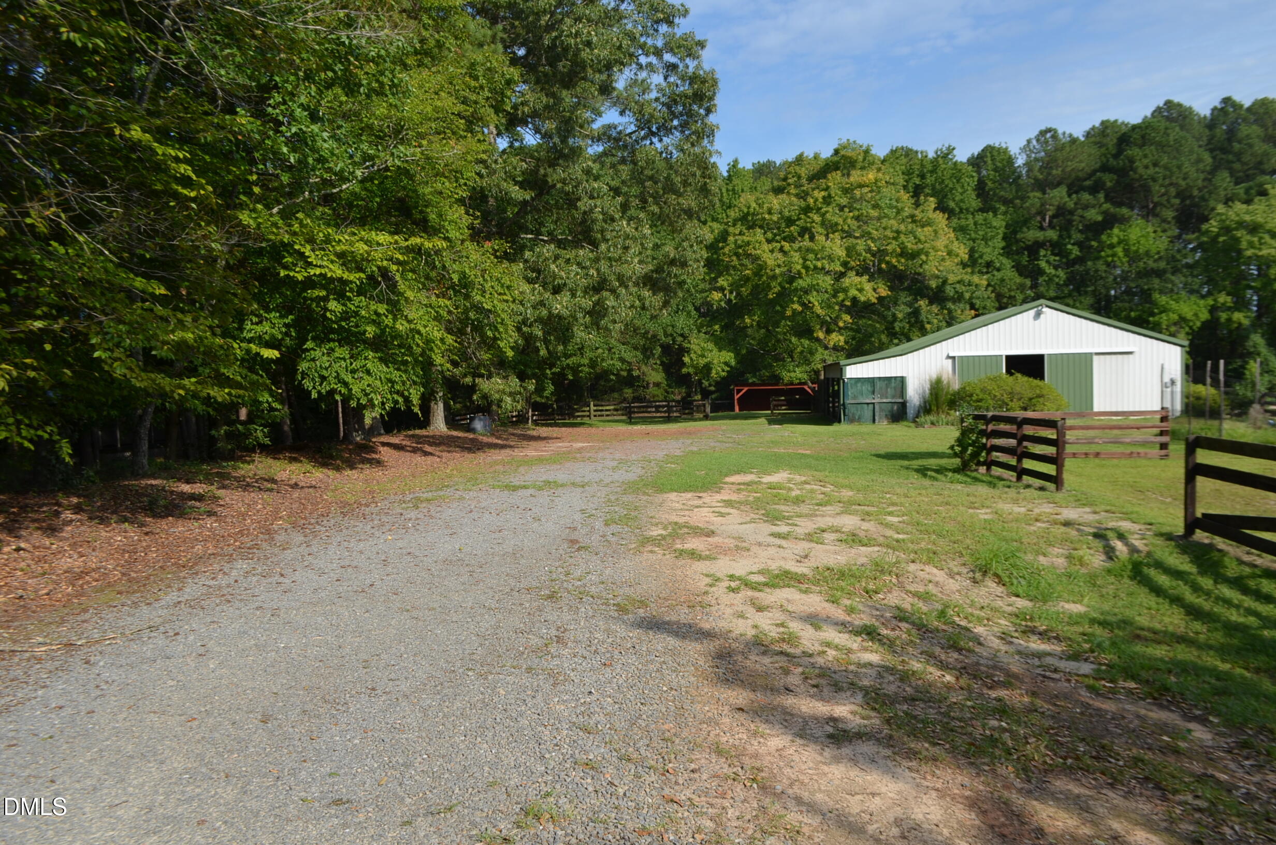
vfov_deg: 47.7
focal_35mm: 27
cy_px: 422
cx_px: 638
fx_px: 955
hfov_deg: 67.5
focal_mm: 18
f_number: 8
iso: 125
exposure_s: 1/250
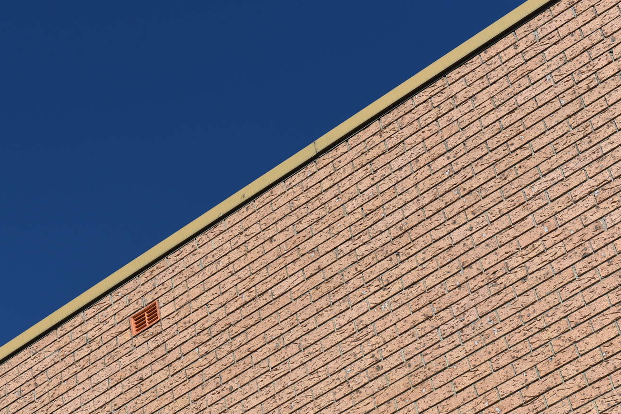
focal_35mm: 110
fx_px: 1898
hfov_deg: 18.5
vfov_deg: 12.5
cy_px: 213
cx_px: 200
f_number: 8
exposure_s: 1/250
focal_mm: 70
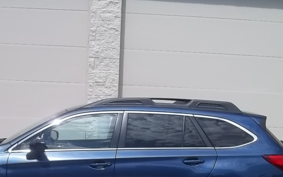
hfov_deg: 26.0
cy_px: 155
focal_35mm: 79
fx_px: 610
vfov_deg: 16.3
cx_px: 99
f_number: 10.28
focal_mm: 8.3
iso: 64
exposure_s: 1/160
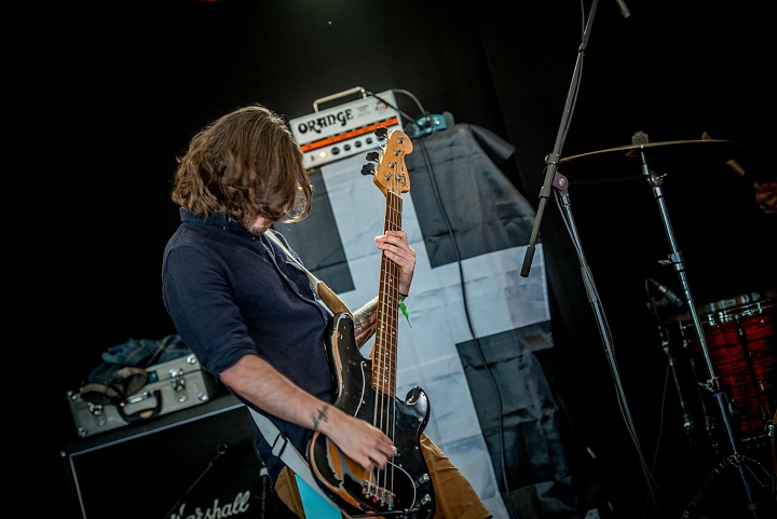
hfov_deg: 18.3
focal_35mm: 112
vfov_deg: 12.2
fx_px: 2419
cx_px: 388
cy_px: 260
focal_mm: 112
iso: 1600
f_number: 2.8
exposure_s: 1/100
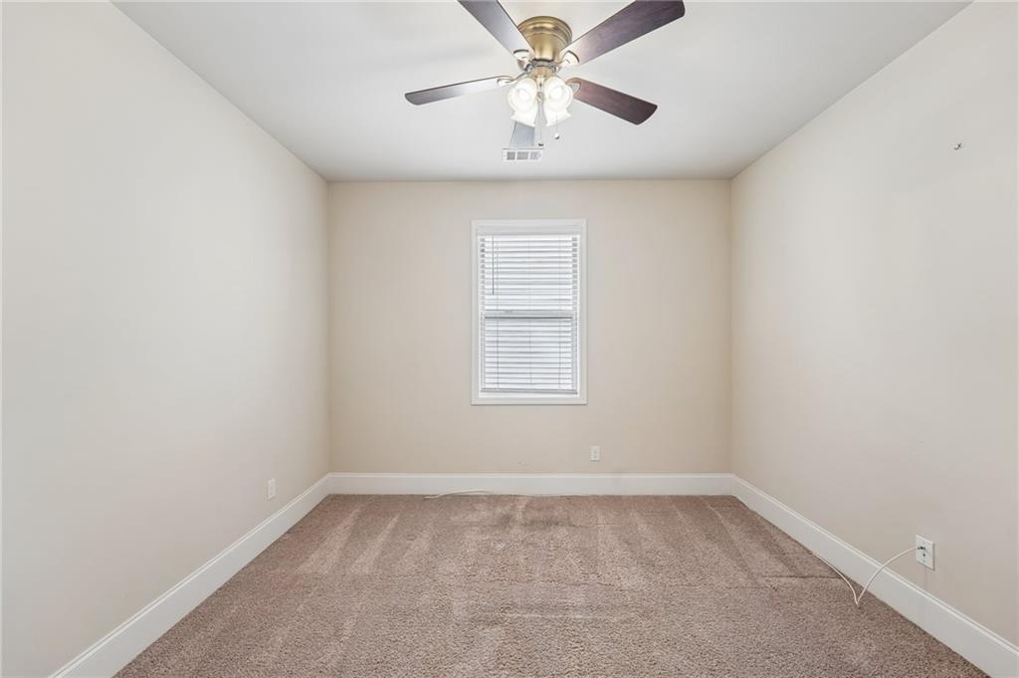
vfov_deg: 81.1
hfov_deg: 104.3
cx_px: 510
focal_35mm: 14
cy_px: 339
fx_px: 396
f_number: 8
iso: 320
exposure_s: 1/13
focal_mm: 14
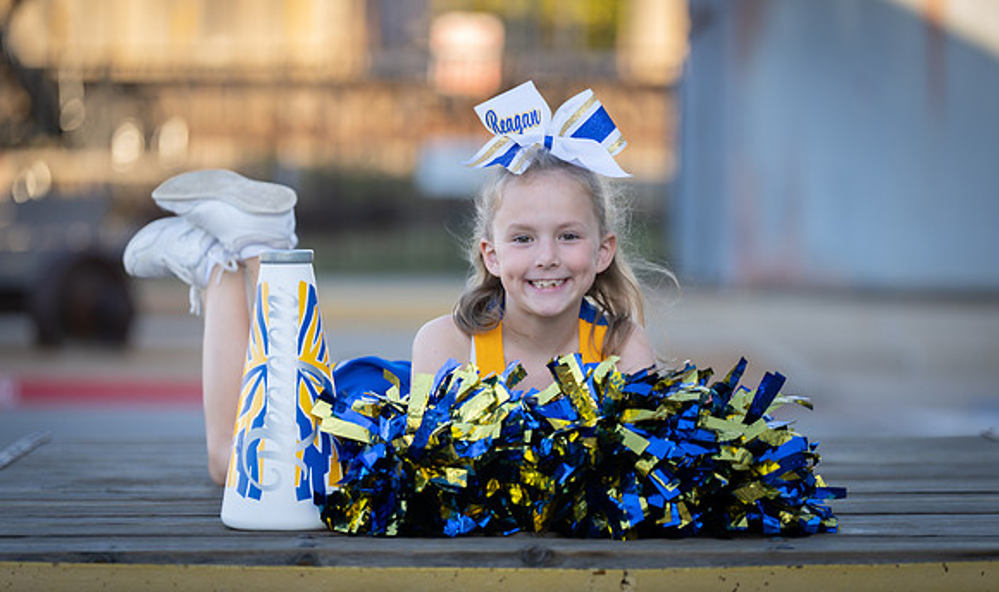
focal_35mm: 157
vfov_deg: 8.0
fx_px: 4227
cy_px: 347
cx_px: 520
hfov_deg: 13.5
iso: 125
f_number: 2.8
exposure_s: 1/400
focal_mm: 143
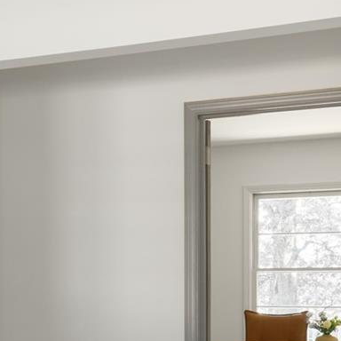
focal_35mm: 86
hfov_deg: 16.1
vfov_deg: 19.7
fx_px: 958
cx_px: -320
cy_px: 318
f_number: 11
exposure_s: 1/5
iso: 320
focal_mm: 19
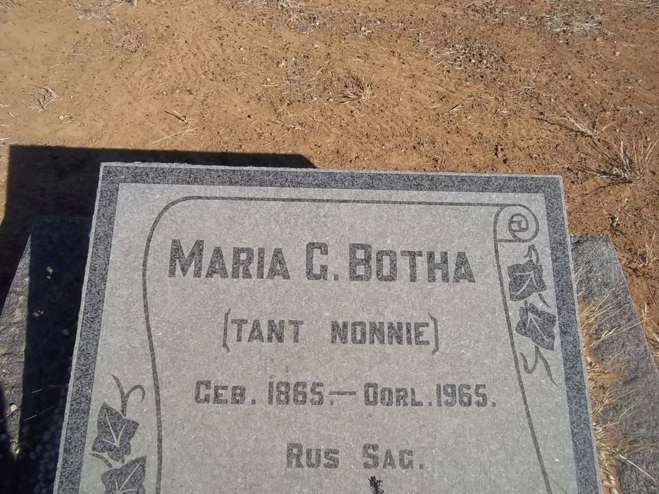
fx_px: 609
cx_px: 330
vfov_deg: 44.2
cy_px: 247
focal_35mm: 32
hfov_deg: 56.8
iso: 80
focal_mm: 5.7
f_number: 5.5
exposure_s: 1/640
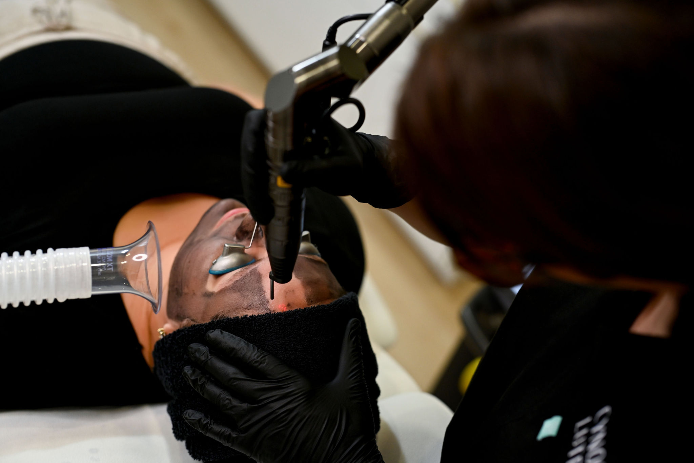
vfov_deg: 27.0
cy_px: 232
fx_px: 964
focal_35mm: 50
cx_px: 347
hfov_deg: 39.6
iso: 800
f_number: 2.5
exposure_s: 1/400
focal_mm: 50
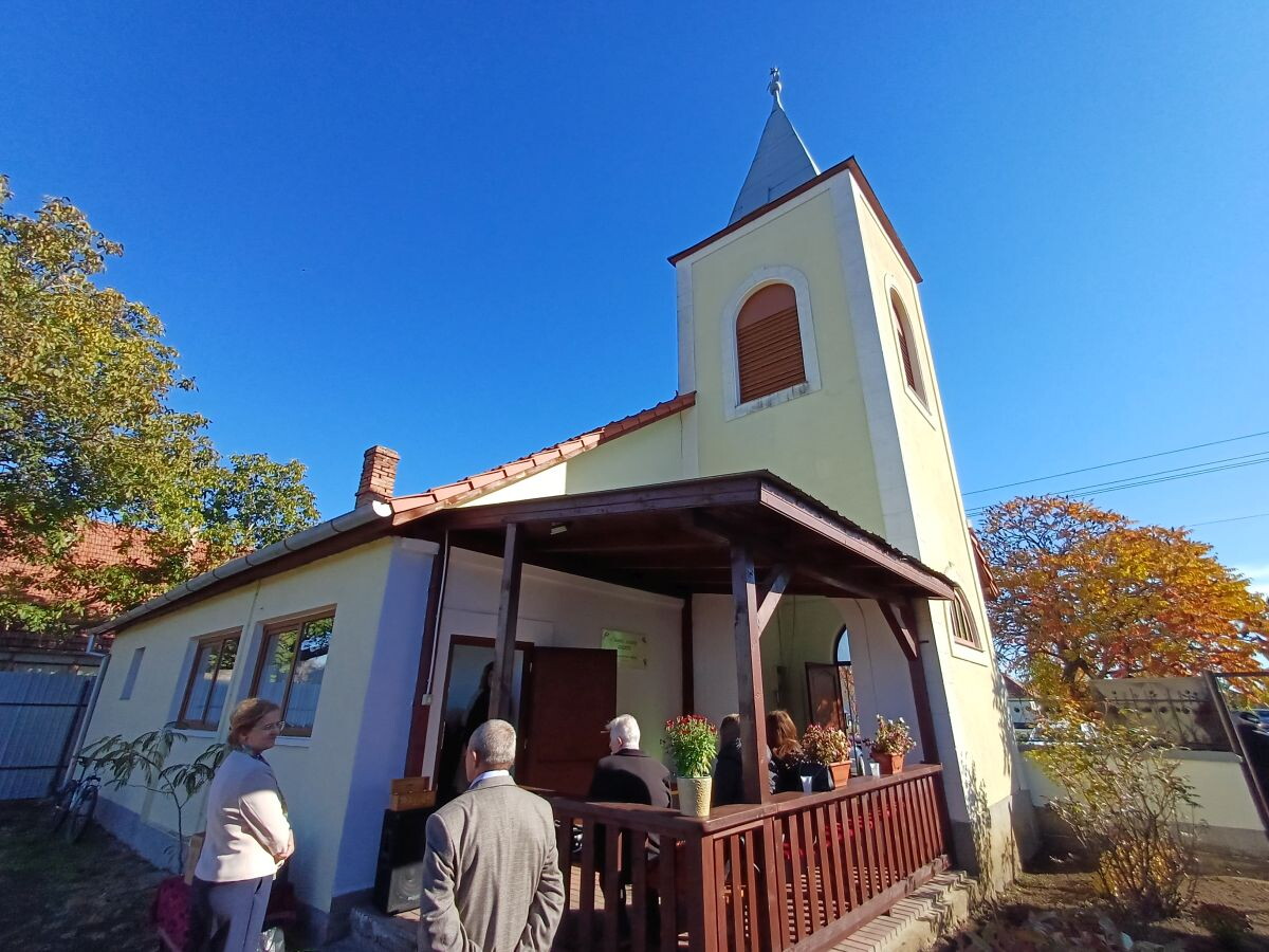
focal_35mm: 16
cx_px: 634
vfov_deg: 78.1
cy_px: 476
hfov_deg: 94.5
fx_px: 587
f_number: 2.2
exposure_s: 1/809
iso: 40
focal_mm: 1.64
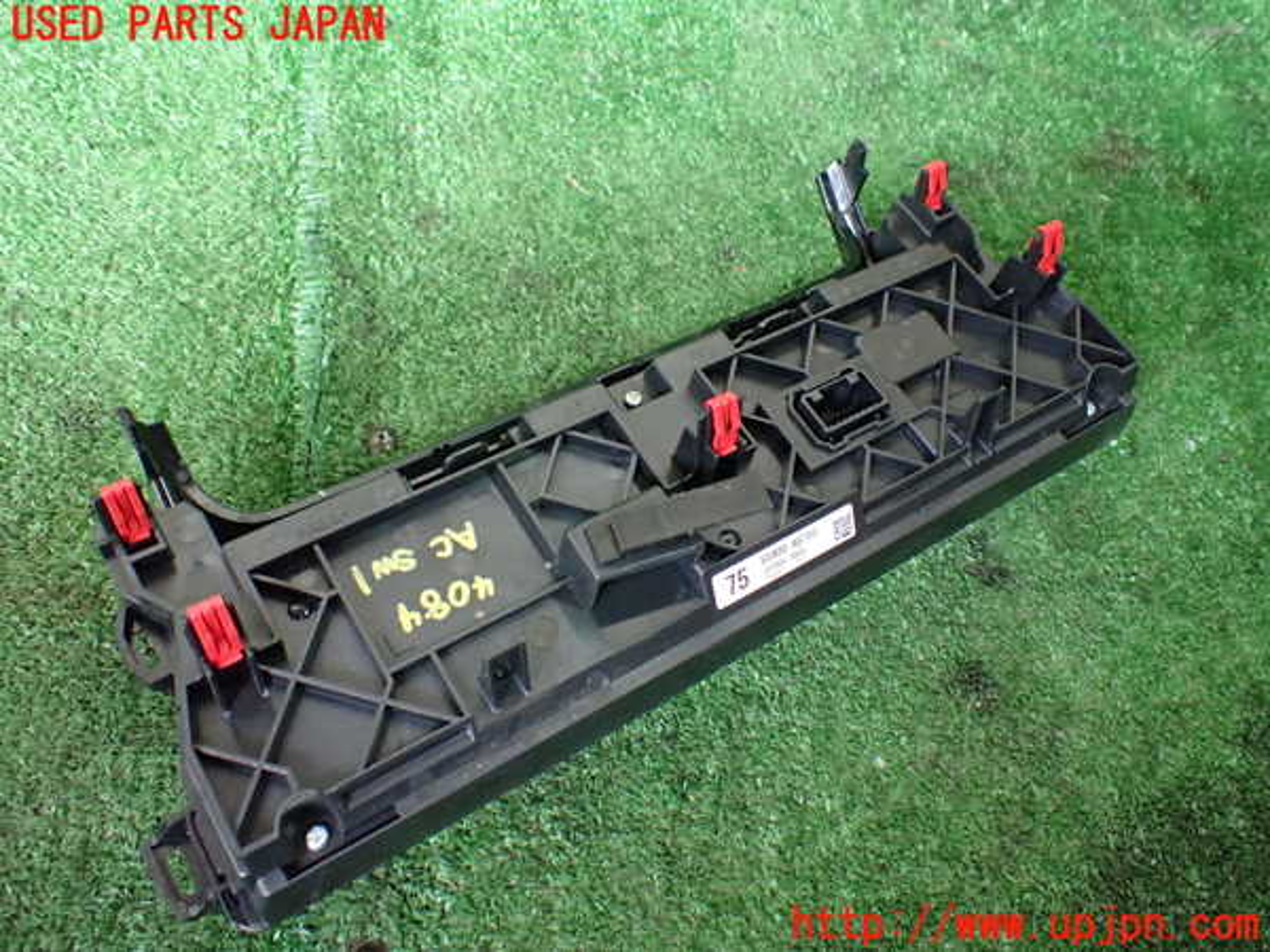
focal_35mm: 30
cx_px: 635
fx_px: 1101
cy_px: 476
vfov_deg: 46.8
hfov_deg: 60.0
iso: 800
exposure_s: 1/100
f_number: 2.3
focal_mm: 5.4
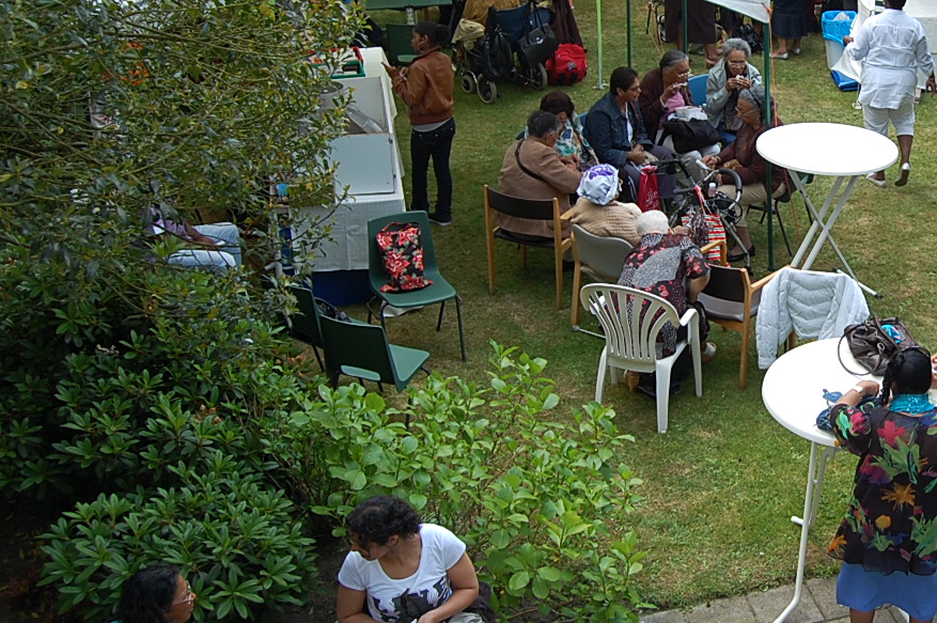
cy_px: 193
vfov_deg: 27.3
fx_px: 1270
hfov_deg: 38.5
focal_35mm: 49
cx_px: 785
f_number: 5.6
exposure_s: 1/125
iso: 200
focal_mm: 19
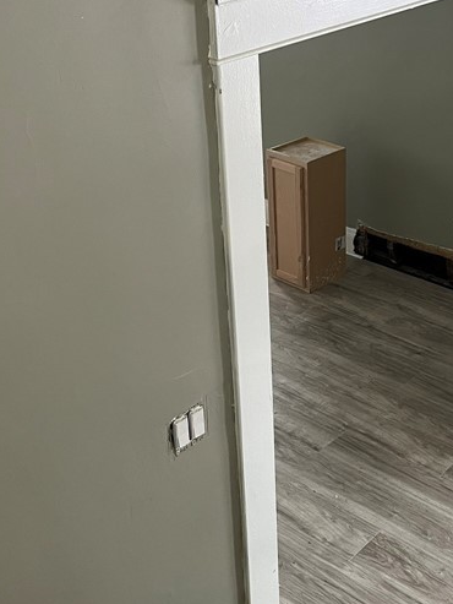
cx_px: 328
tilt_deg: -26.4
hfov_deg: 26.8
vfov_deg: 35.5
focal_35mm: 54
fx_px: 942
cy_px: 266
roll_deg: +1.1
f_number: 1.6
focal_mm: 5.1
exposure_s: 1/60
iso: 200
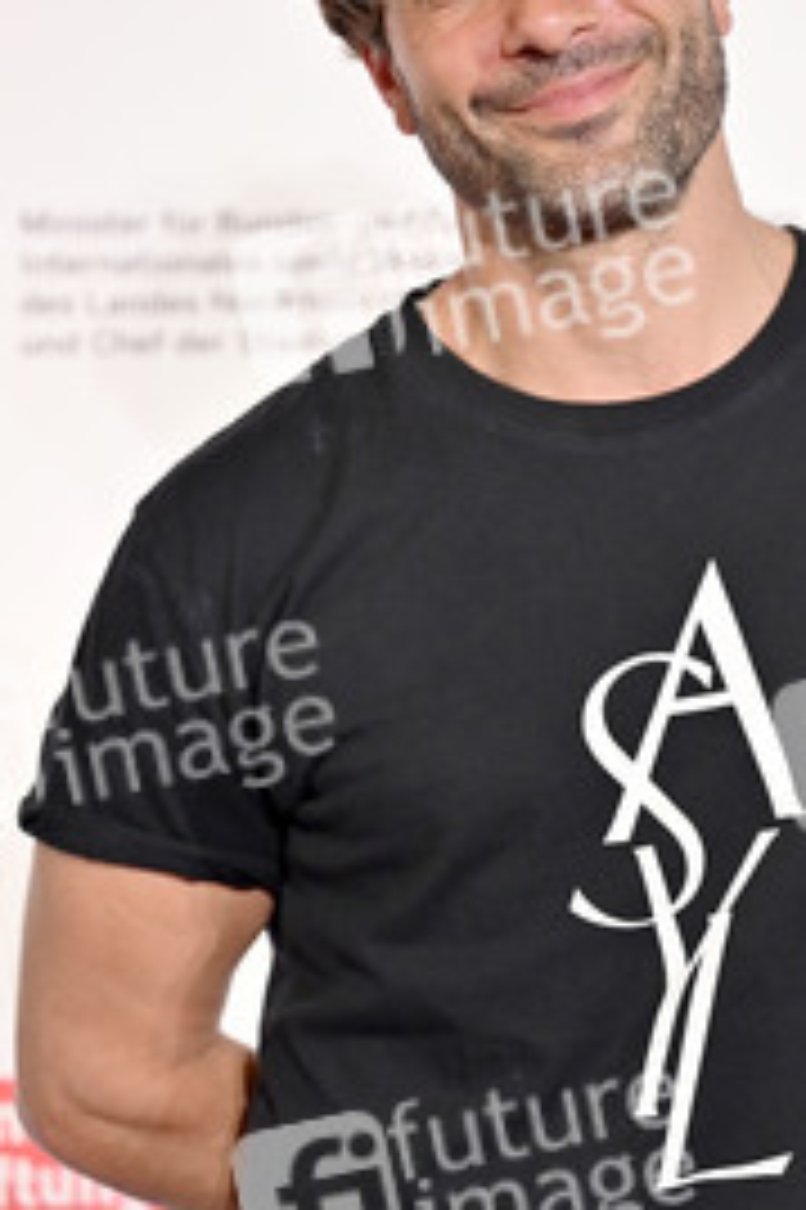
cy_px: 504
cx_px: 594
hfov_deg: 12.4
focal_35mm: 110
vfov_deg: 18.6
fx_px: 3699
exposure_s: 1/320
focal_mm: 74
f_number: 2.8
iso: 640
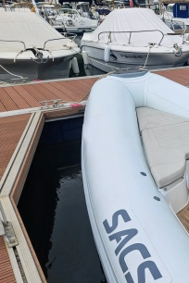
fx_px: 339
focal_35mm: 43
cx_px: 238
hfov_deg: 26.9
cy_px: 158
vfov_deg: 45.4
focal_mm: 5.4
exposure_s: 1/1250
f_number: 1.8
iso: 25
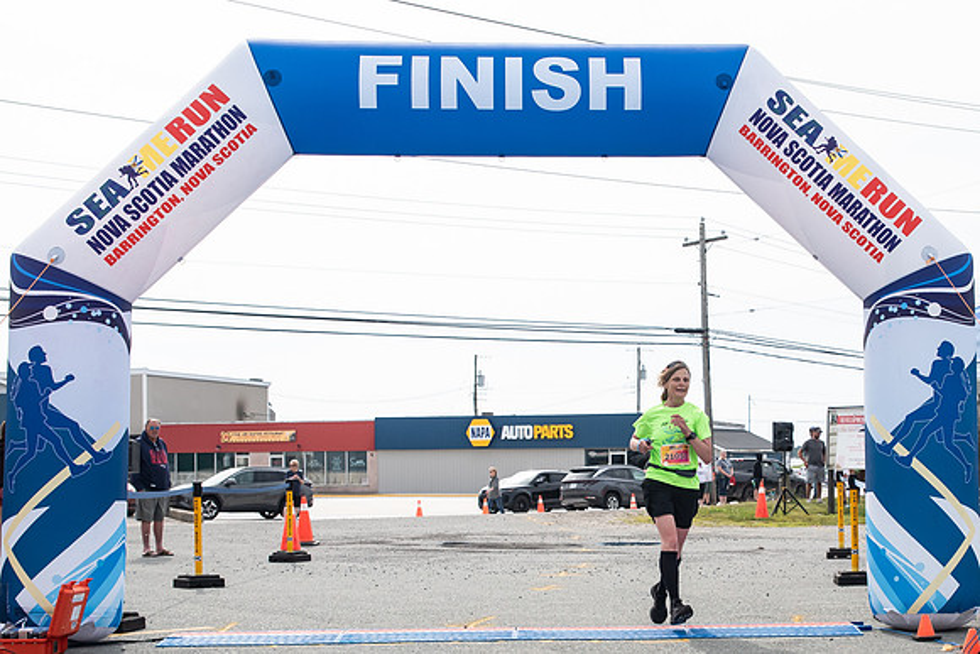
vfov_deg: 22.5
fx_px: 1637
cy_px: 444
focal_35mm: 60
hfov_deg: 33.0
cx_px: 672
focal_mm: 35
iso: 800
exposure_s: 1/3200
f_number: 4
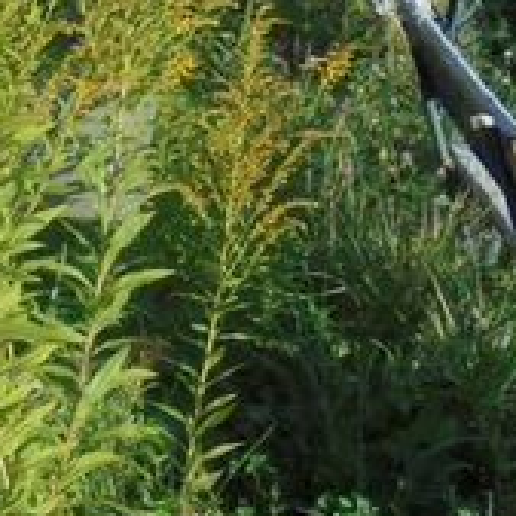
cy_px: 446
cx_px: -293
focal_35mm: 109
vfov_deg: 15.8
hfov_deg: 14.7
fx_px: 1838
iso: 100
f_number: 3.5
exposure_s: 1/640
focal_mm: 4.6
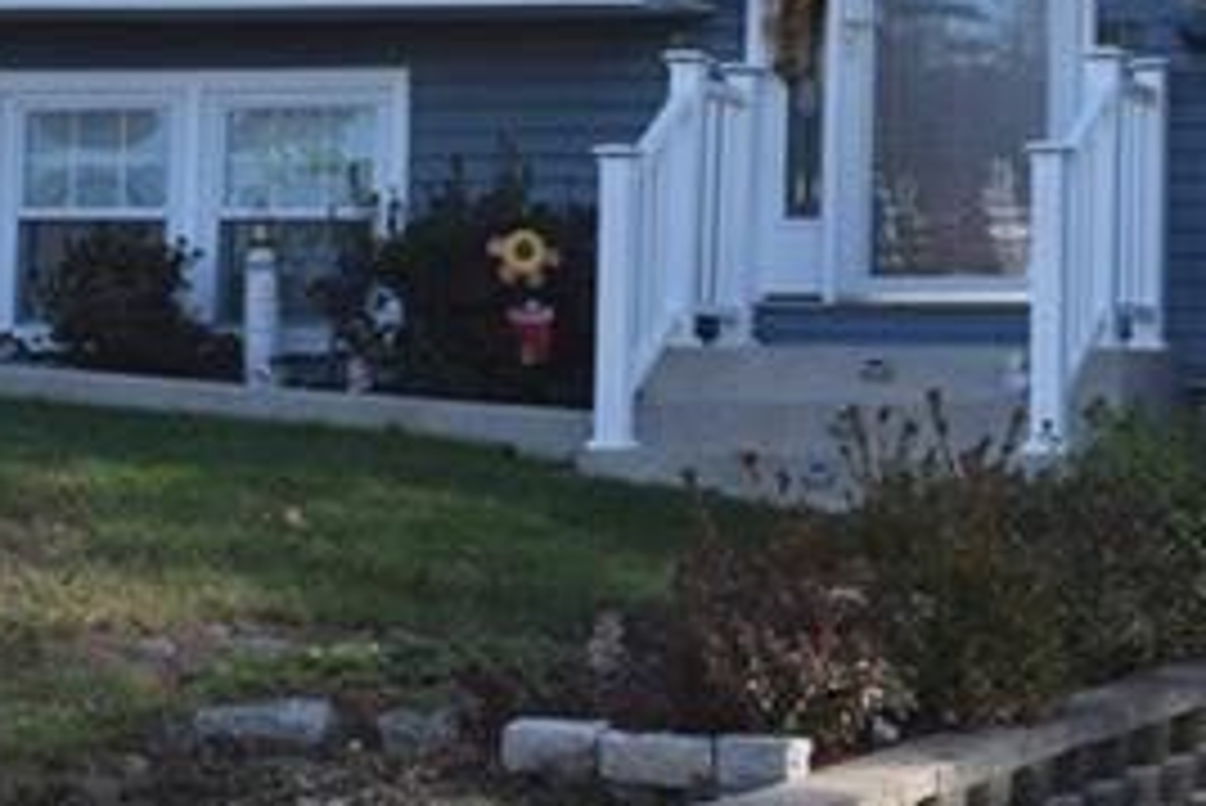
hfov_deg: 13.5
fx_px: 4994
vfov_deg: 9.2
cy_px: 68
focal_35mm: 149
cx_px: 1314
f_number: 8
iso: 220
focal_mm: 26
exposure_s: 1/250
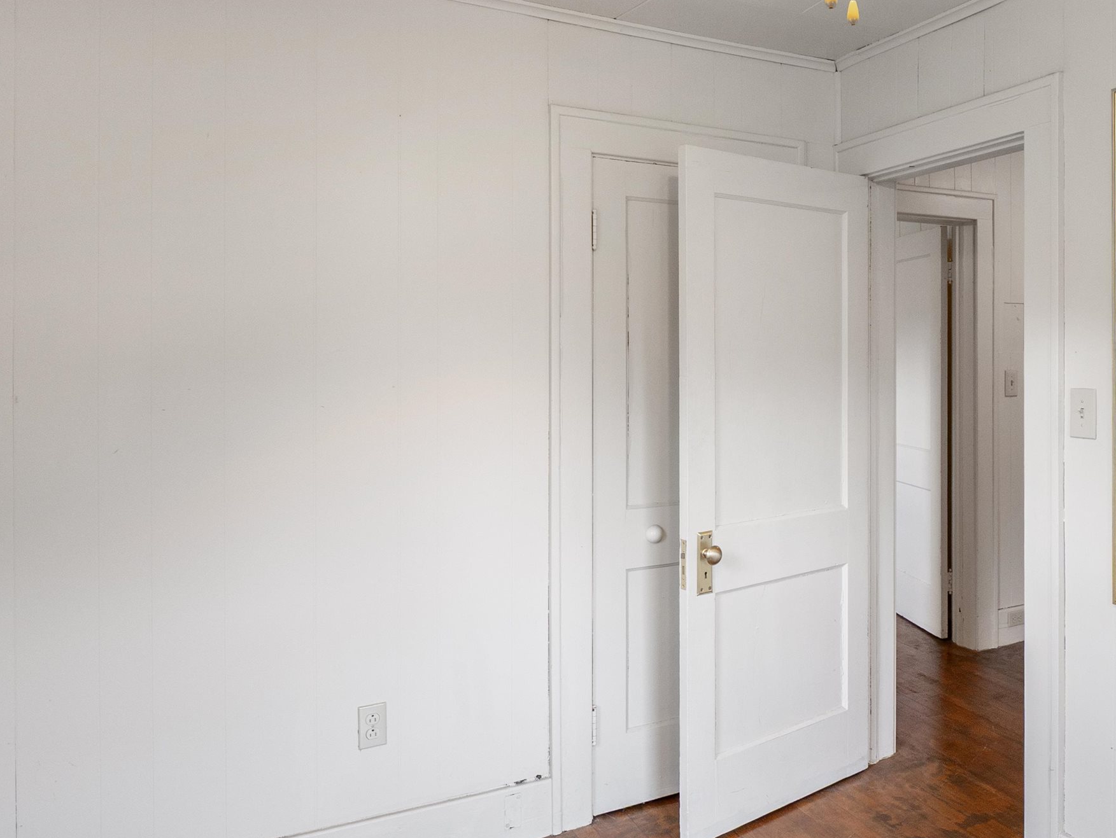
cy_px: 384
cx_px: 803
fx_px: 903
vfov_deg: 49.7
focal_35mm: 28
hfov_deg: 60.8
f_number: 2.8
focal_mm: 8
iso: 320
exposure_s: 1/60
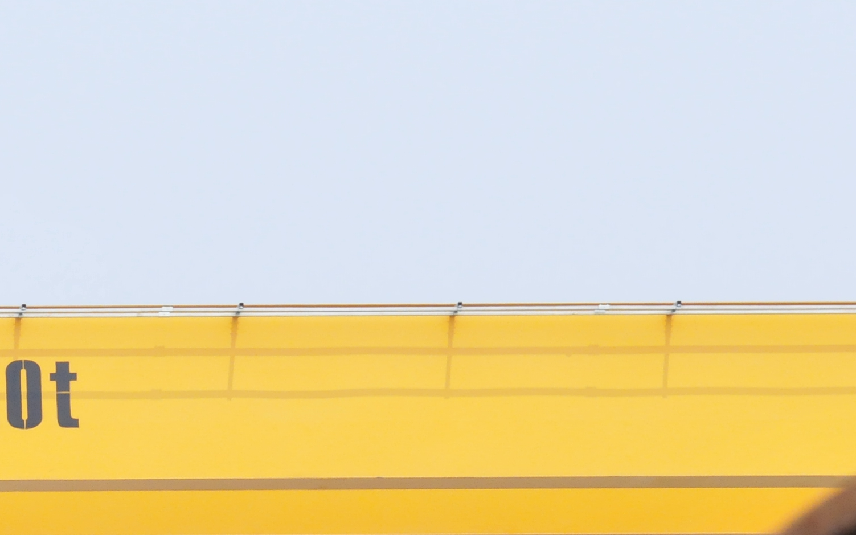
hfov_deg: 6.8
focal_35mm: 305
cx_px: -357
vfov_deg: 4.3
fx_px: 7114
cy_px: 611
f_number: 13
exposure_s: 1/640
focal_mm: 70
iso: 1000
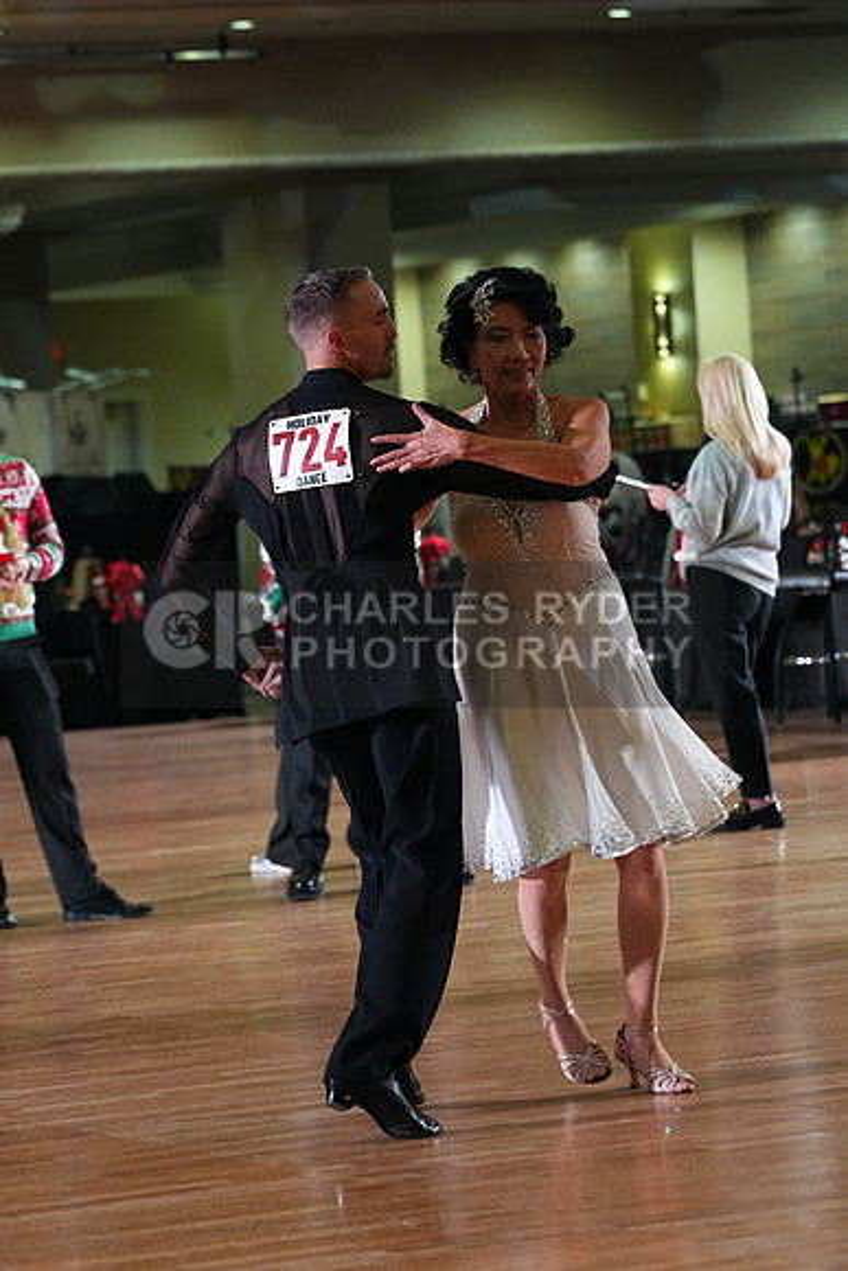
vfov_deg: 13.3
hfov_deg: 8.9
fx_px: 5438
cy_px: 636
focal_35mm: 154
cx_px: 424
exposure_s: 1/400
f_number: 5.6
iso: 8000
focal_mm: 154
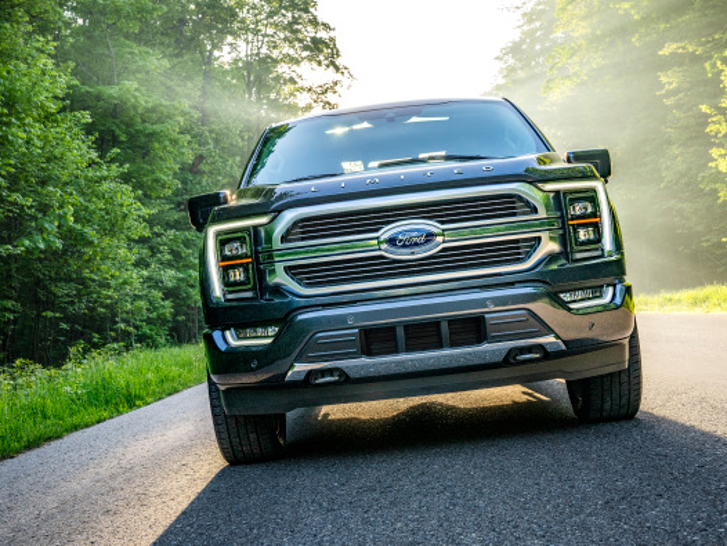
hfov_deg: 33.7
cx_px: 406
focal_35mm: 57
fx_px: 1198
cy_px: 275
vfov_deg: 25.7
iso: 800
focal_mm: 52
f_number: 7.1
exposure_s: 1/320
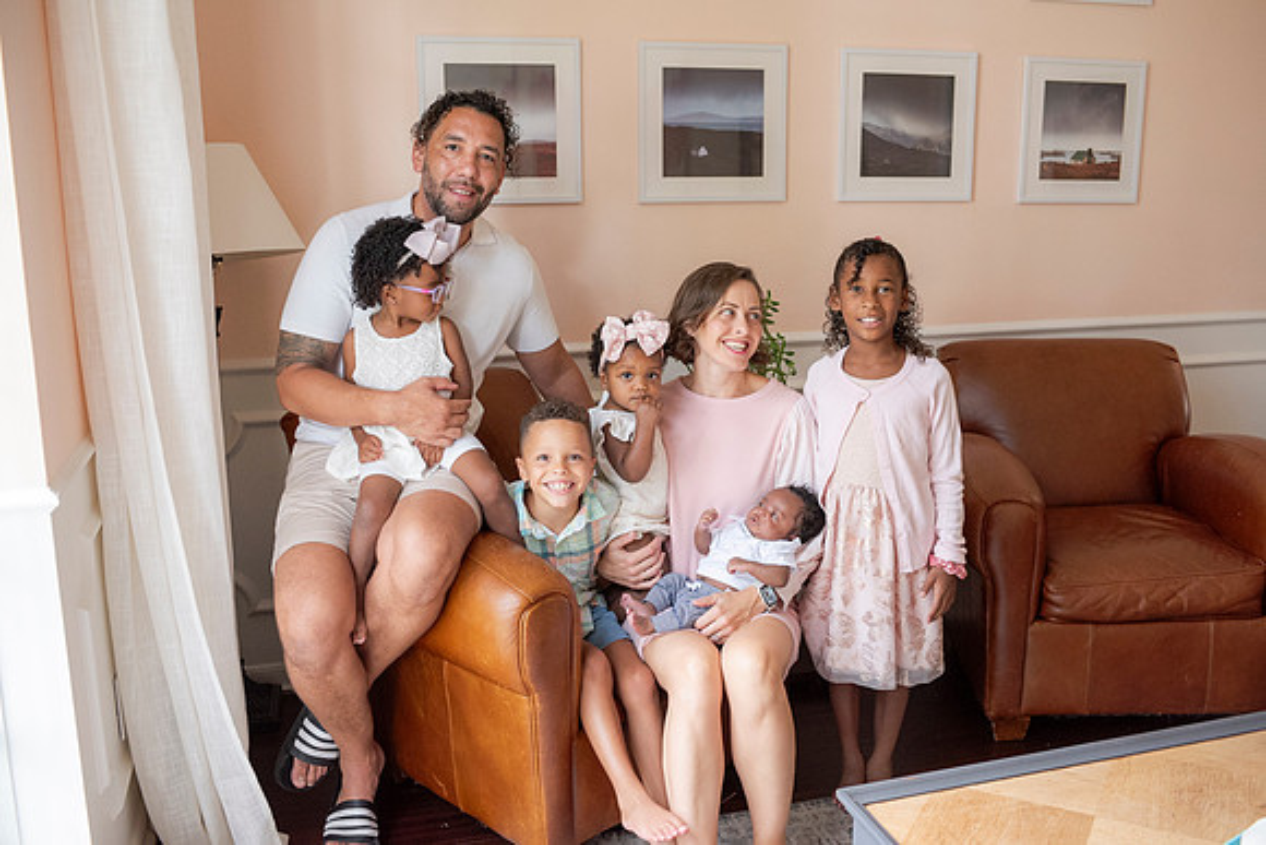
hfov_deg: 54.4
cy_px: 422
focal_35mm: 35
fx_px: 1231
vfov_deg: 37.9
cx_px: 633
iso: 1600
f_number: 3.2
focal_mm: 35
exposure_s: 1/200
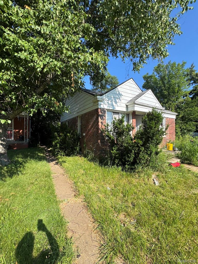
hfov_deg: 85.7
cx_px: 99
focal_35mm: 14
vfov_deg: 102.1
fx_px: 107
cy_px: 132
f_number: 2.2
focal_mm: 2.22
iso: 40
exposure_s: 1/796
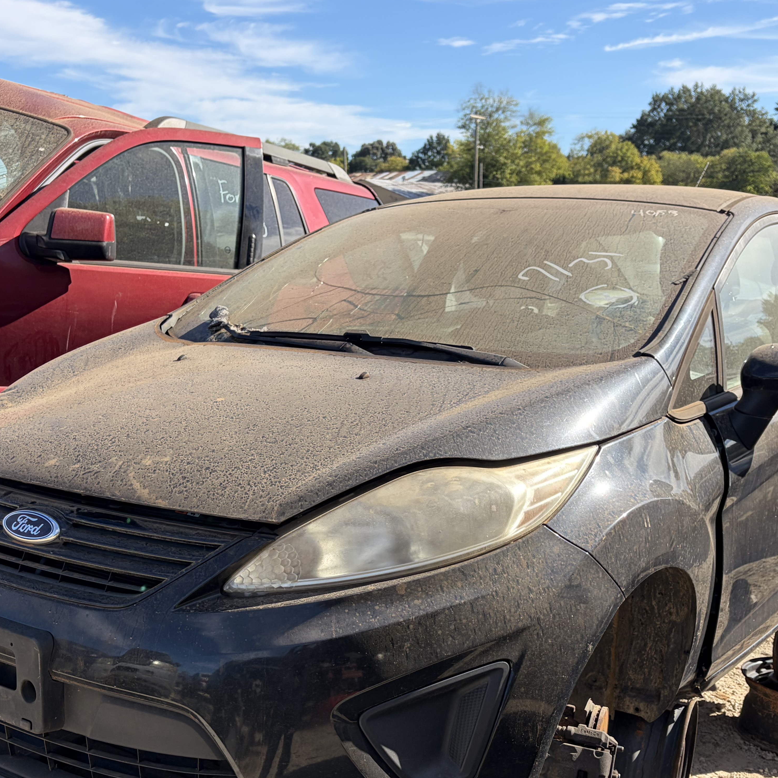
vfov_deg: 38.1
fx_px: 1119
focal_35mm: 44
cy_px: 492
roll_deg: -0.1
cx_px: 371
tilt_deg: -12.7
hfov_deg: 38.3
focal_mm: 5.96
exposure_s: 1/2141
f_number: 1.6
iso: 50
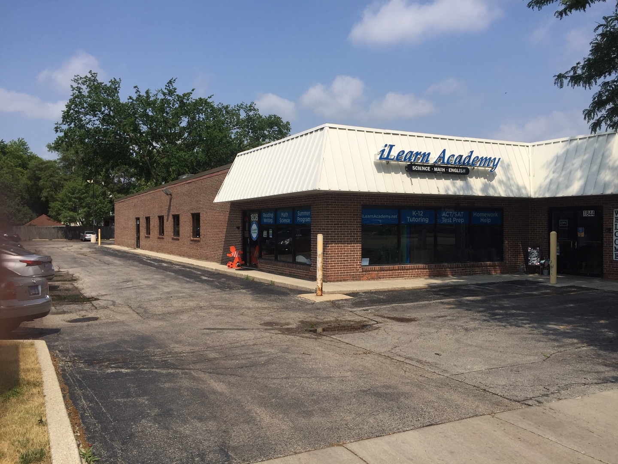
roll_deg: -0.9
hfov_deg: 61.7
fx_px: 518
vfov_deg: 48.2
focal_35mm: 29
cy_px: 232
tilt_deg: -0.6
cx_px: 309
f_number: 2.2
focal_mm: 4.15
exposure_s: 1/3597
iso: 32
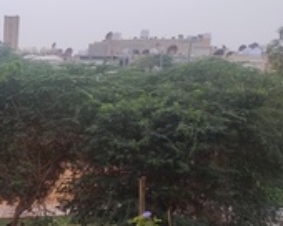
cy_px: 207
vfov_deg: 23.5
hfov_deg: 27.2
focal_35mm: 63
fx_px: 528
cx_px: -37
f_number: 1.8
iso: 101
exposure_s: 1/1774
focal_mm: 5.56
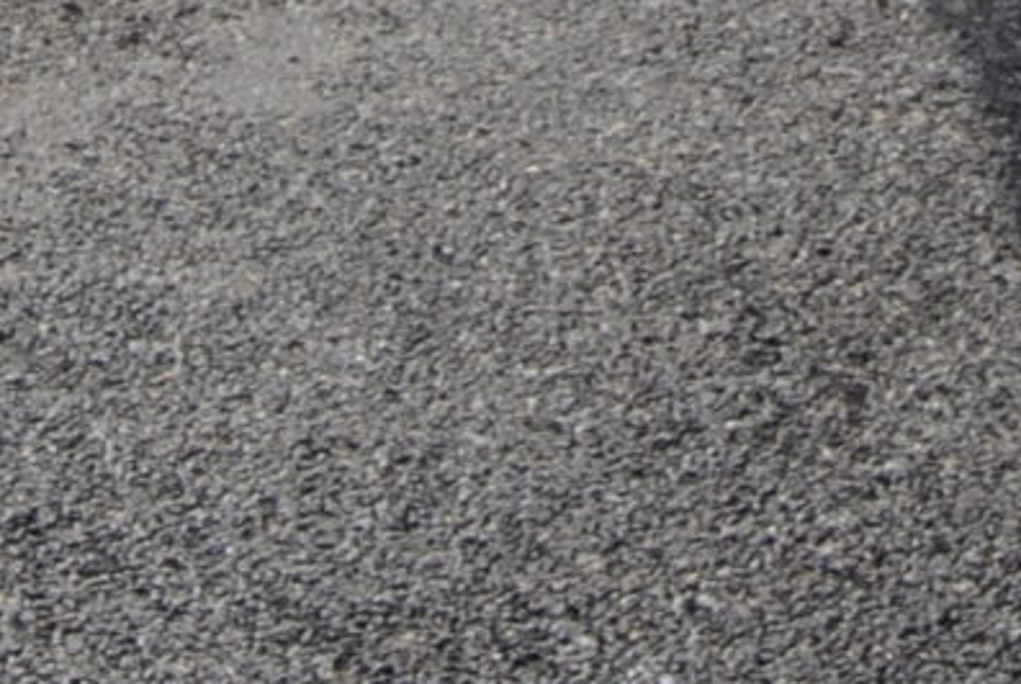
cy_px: -1257
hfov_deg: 9.2
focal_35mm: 222
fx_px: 6312
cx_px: 941
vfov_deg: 5.8
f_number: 7.1
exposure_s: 1/200
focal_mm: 23
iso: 100
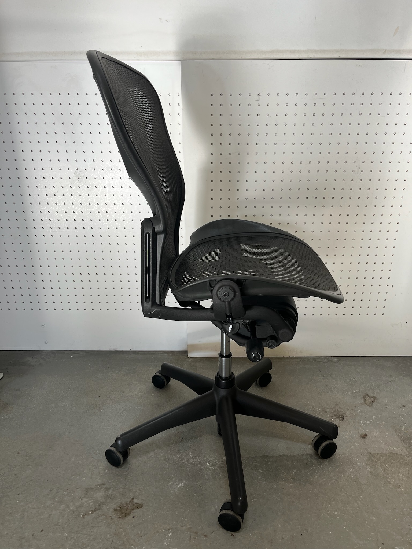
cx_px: 206
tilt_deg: -21.4
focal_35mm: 26
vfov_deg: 67.3
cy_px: 274
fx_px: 413
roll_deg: +0.6
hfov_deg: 53.1
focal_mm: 5.1
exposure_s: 1/105
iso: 32
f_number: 1.6
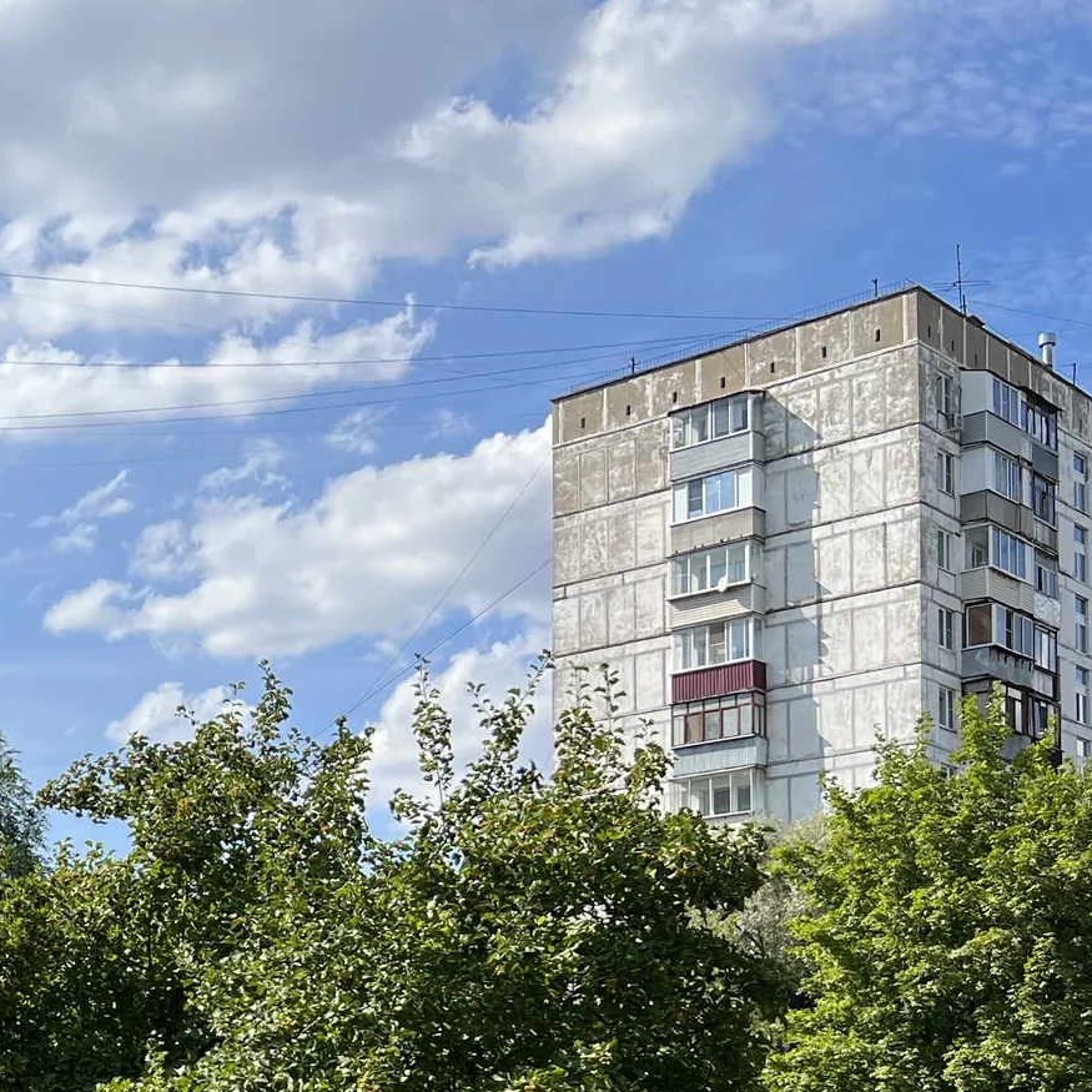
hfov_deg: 25.1
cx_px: -155
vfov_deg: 25.8
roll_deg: -0.9
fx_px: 2248
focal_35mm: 63
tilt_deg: +3.7
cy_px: 1103
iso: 50
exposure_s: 1/3356
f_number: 1.5
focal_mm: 5.7
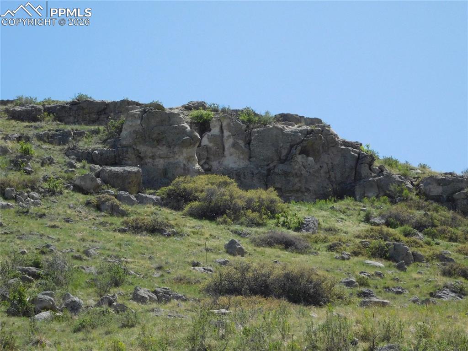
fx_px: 1554
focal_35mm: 115
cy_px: 176
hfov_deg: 17.1
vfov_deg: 12.9
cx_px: 234
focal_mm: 20.3
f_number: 9.6
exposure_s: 1/1000
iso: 800
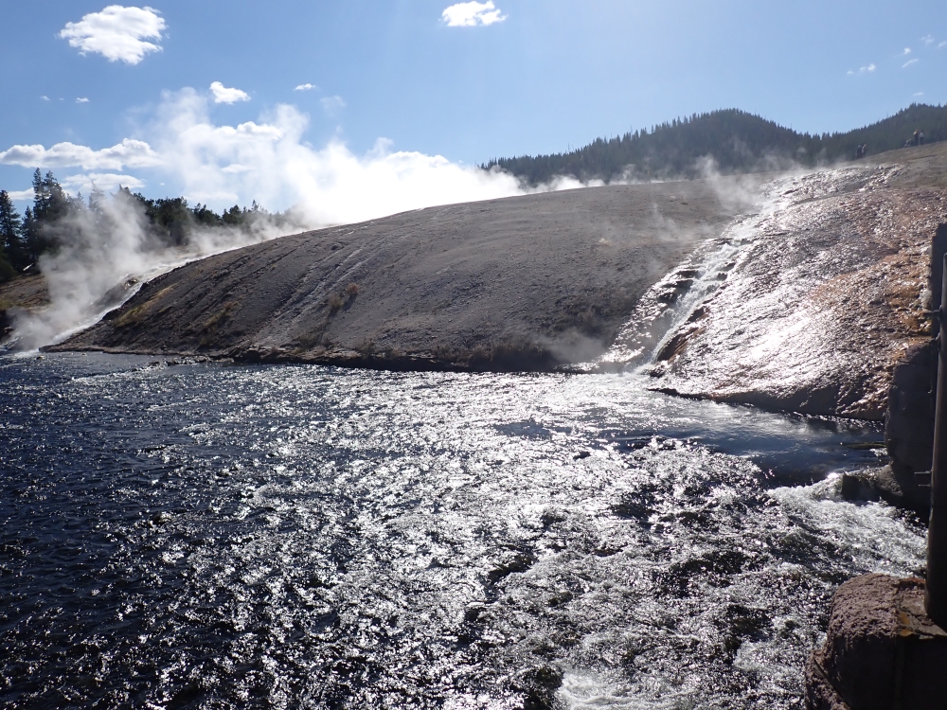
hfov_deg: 69.4
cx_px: 474
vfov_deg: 54.9
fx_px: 684
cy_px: 355
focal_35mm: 25
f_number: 8
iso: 100
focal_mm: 4.5
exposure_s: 1/400
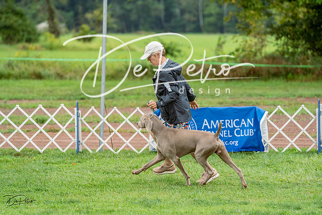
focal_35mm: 170
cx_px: 161
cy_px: 108
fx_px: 1521
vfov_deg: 8.1
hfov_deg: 12.1
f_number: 4
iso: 640
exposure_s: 1/1250
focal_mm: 170
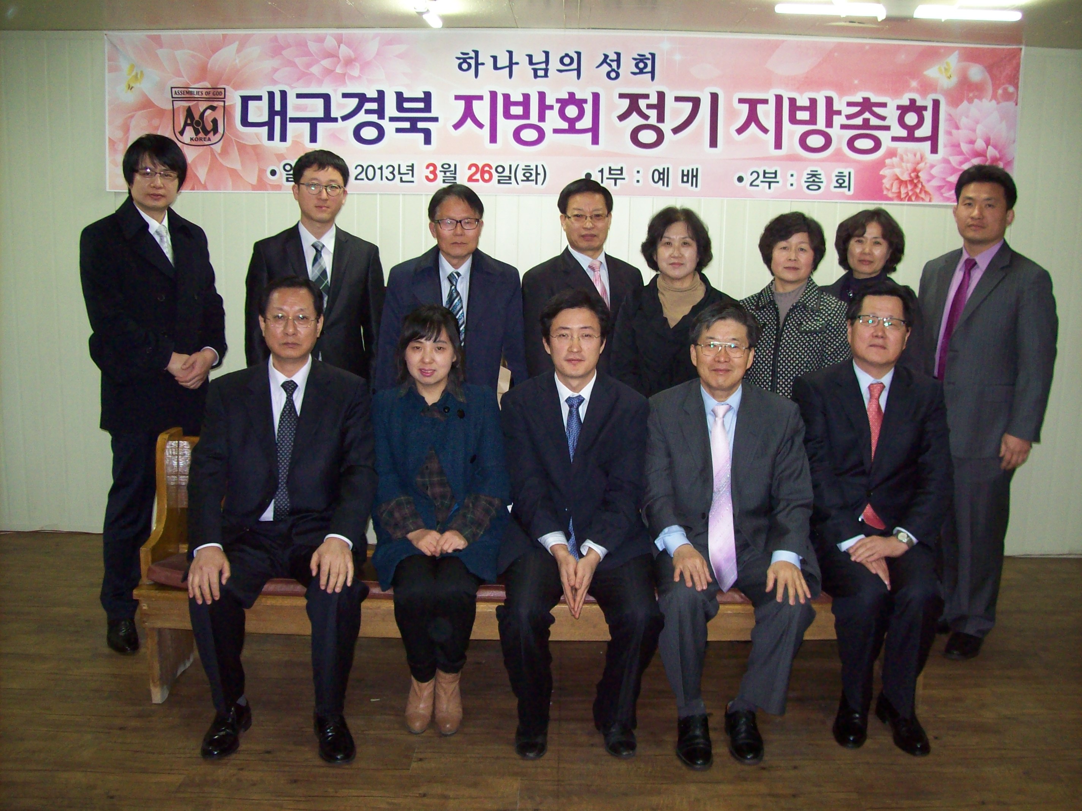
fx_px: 1125
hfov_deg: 51.4
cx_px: 541
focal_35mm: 36
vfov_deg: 39.6
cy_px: 406
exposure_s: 1/64
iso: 200
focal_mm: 6
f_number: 2.7
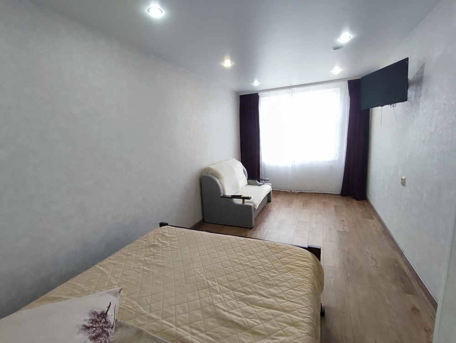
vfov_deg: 78.2
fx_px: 211
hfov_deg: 94.5
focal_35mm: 16
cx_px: 228
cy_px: 172
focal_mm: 1.65
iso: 148
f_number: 2.2
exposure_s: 1/100
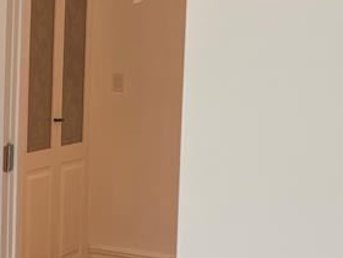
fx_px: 941
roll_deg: -1.1
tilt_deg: -4.2
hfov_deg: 18.6
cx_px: -153
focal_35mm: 95
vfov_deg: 15.6
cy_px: 107
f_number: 1.5
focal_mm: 5.7
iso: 100
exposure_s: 1/120
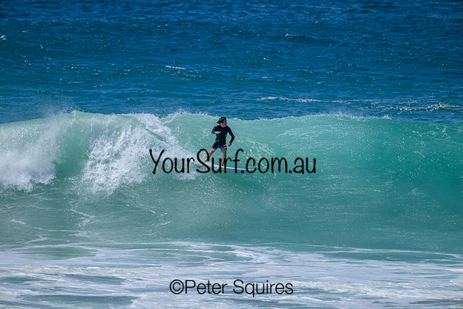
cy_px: 154
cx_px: 232
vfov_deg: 2.5
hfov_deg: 3.7
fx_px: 7204
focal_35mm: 560
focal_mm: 560
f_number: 8
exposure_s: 1/2000
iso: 360
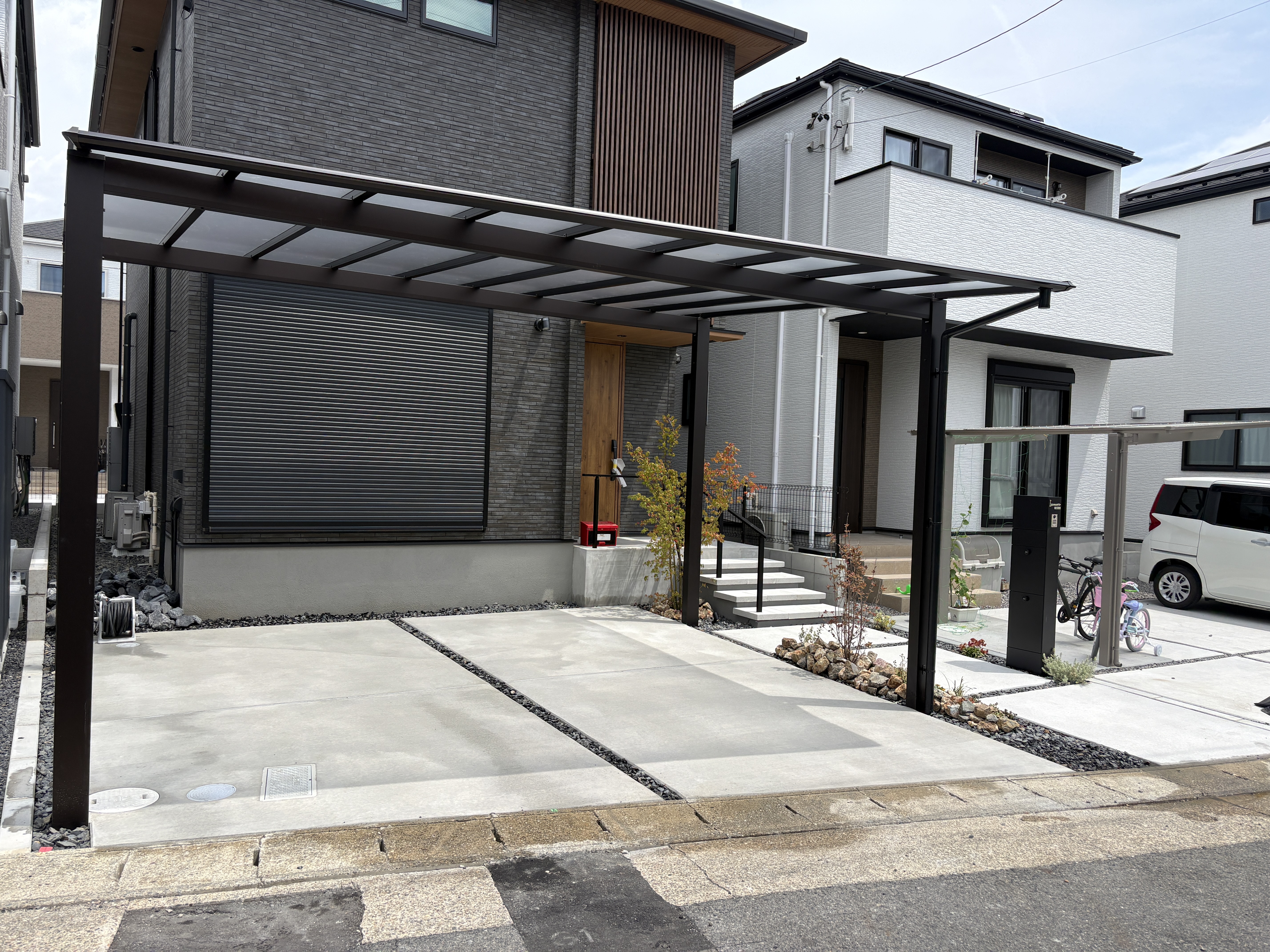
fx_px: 954
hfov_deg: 67.3
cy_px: 476
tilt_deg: -0.9
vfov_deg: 53.1
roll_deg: -1.5
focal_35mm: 26
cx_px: 635
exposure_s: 1/2747
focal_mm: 5.96
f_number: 1.6
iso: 50
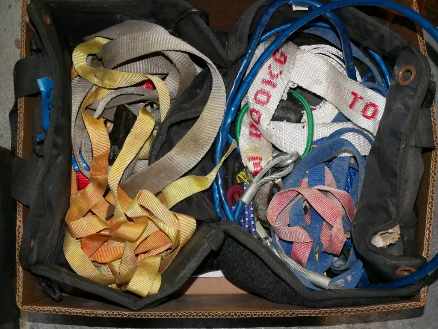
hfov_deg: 34.3
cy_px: 164
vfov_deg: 26.1
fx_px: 709
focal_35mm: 56
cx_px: 219
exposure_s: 1/125
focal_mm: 28
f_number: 5.6
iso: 3200
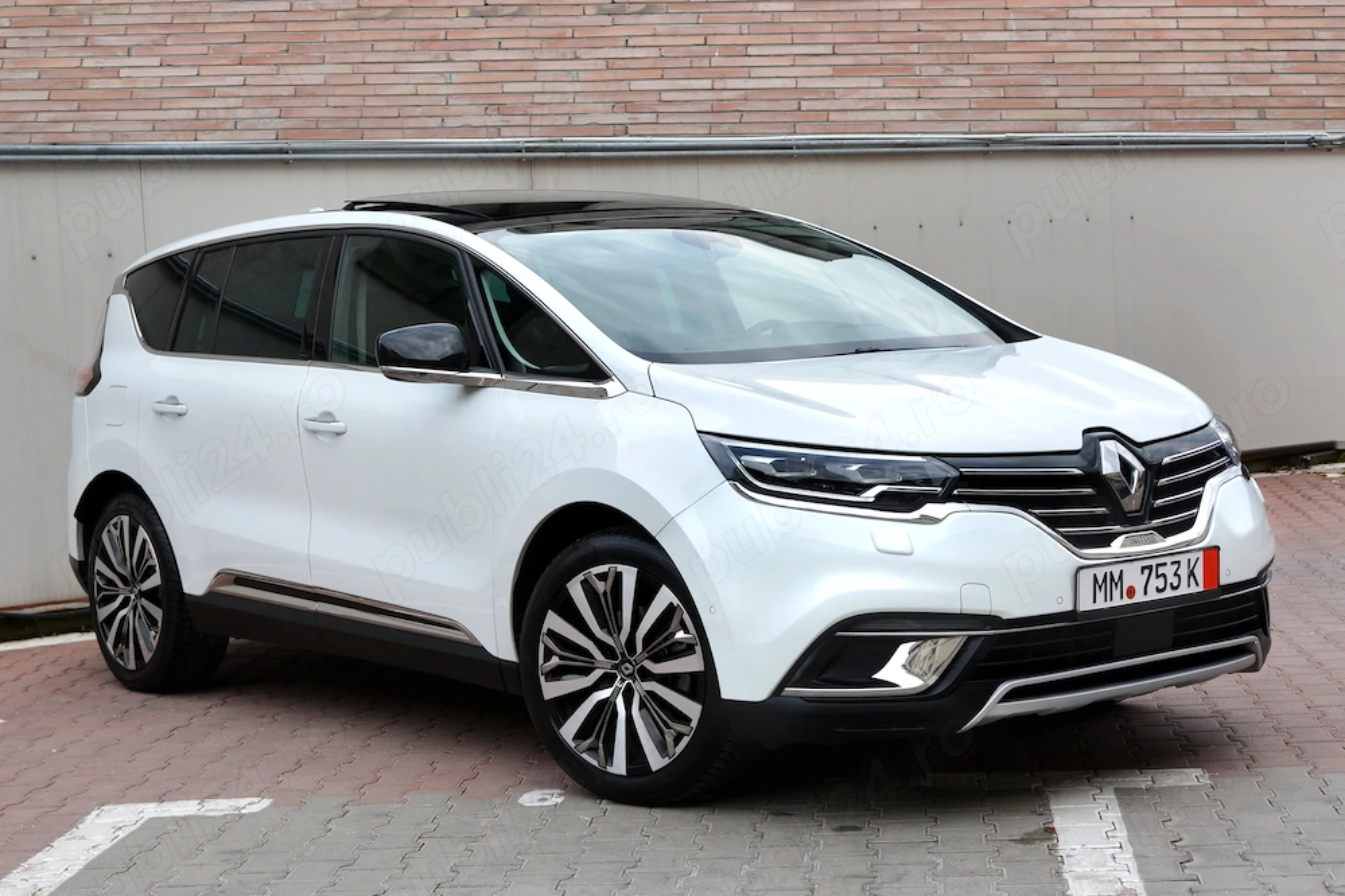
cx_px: 672
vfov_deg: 22.6
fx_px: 2241
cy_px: 448
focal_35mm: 60
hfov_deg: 33.4
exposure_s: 1/200
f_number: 7.1
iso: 400
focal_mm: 40
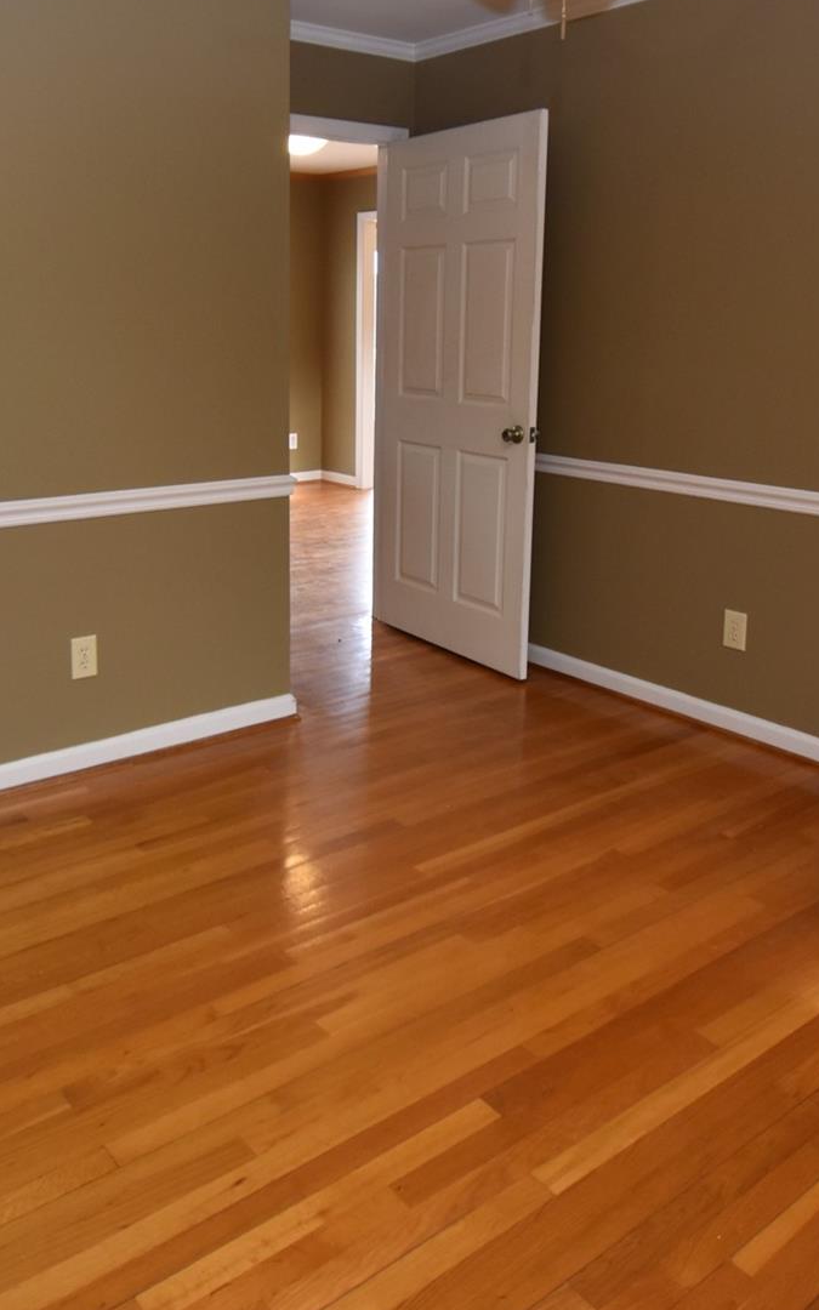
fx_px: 1036
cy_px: 517
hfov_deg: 42.9
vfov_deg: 64.0
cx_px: 329
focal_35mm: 29
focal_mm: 10
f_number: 5
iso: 800
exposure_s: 1/100
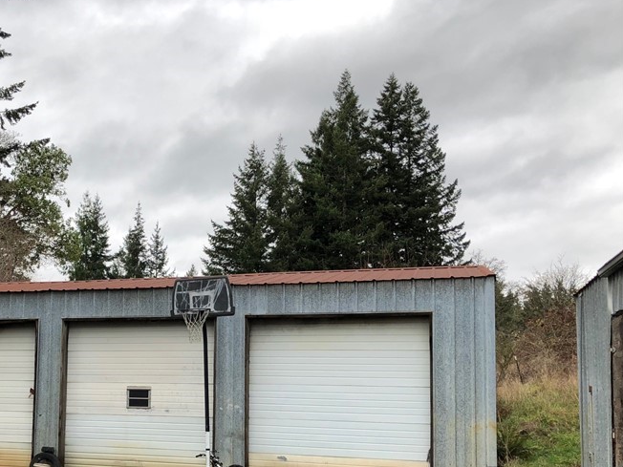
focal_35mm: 44
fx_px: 792
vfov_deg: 32.4
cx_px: 138
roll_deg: -2.4
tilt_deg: +5.8
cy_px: 337
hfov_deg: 41.4
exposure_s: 1/268
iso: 20
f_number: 1.8
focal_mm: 3.99
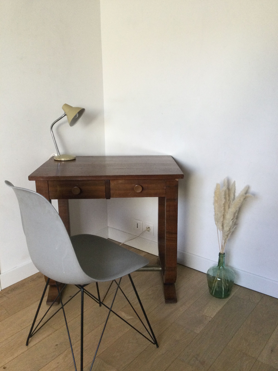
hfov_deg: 45.4
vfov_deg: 58.4
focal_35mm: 31
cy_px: 186
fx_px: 332
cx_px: 139
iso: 50
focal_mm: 3.3
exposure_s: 1/33
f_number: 2.4
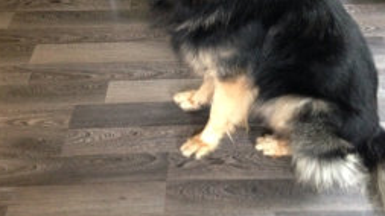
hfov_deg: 41.2
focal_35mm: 50
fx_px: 510
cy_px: 18
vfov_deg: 23.2
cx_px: 227
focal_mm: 4.12
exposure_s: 1/15
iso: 640
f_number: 2.4
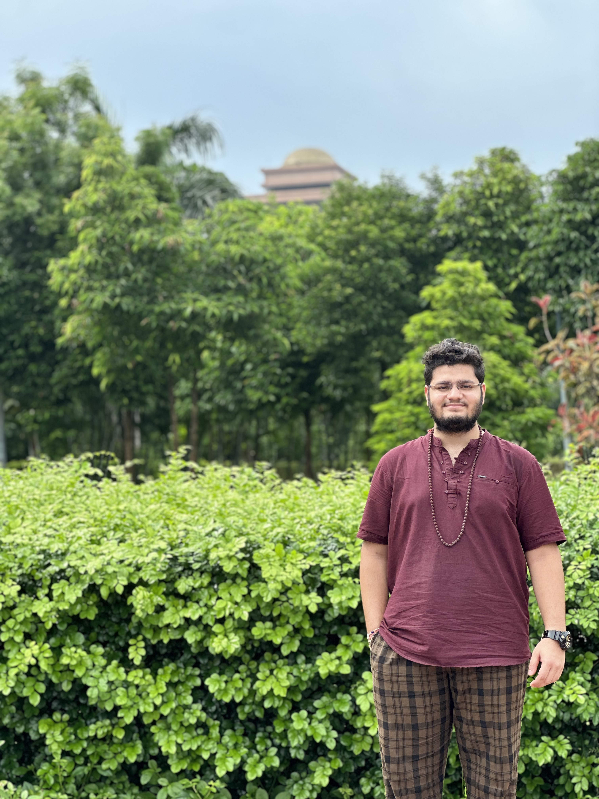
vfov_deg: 25.3
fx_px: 1777
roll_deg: -0.8
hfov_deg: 19.1
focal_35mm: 77
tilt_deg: +4.7
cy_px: 400
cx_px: 300
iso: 25
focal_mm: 9
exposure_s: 1/151
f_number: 2.8
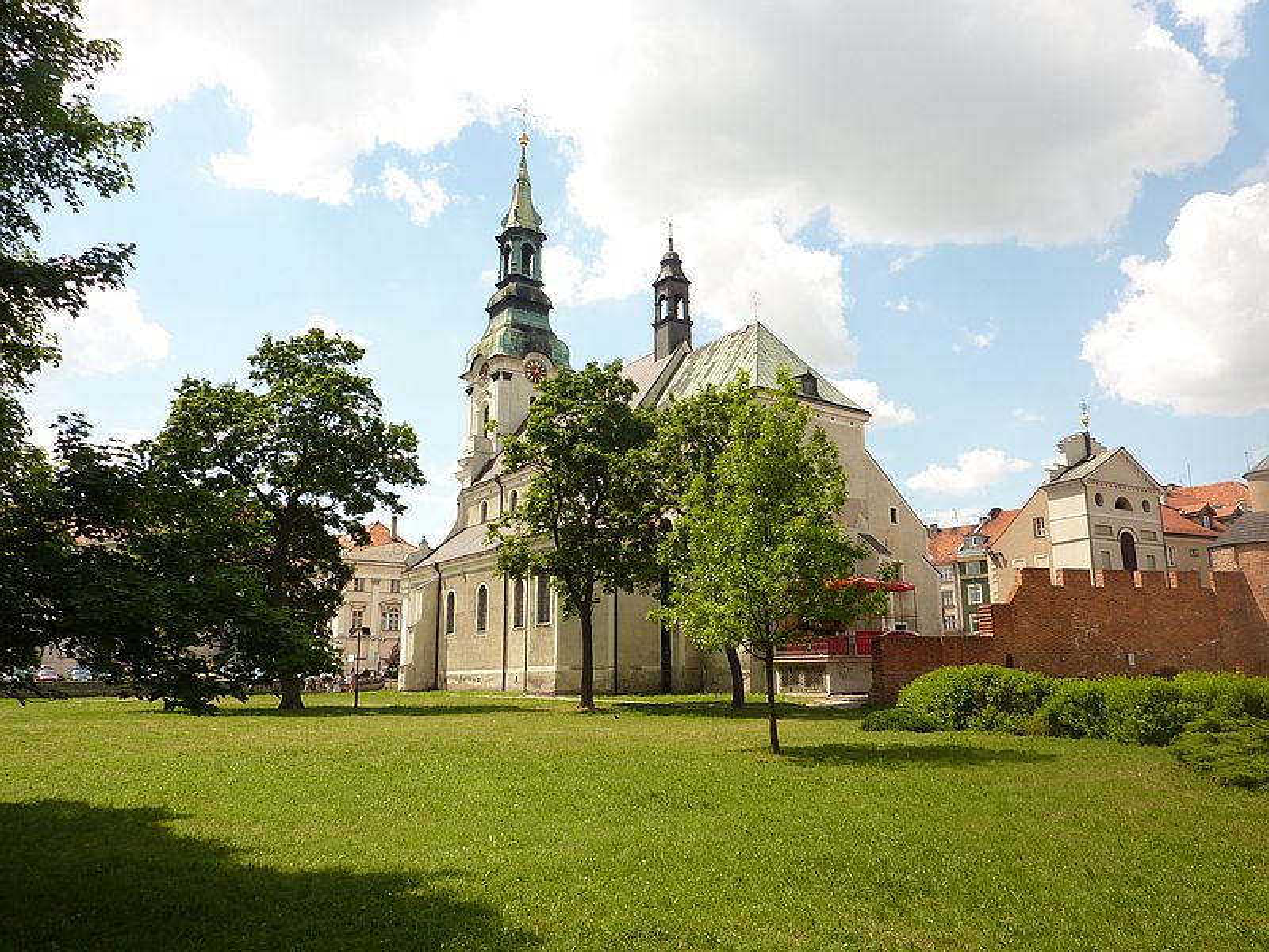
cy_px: 476
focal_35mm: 25
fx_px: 916
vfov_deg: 54.9
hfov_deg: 69.4
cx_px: 634
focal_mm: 4.1
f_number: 4
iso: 80
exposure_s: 1/400
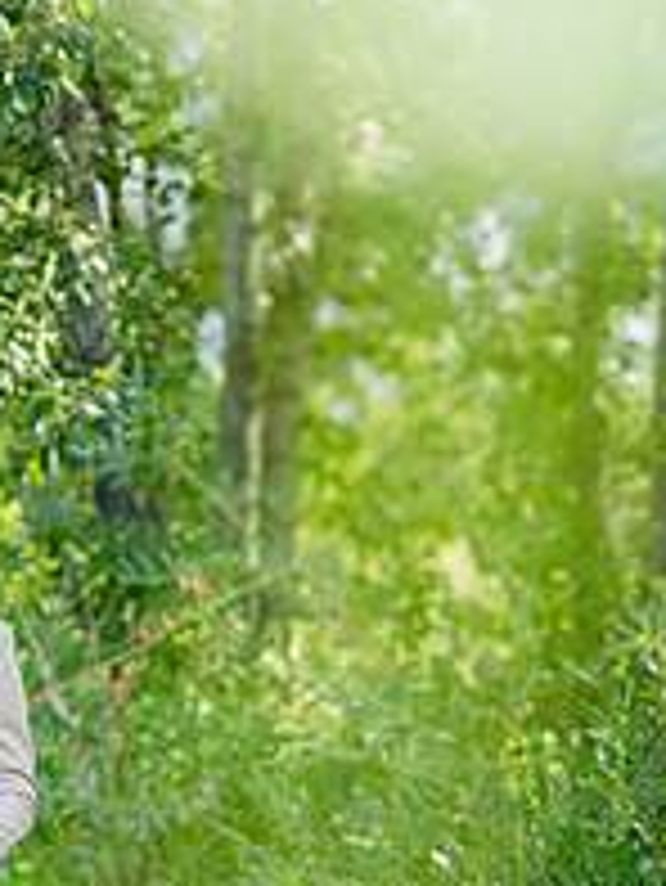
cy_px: 708
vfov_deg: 19.6
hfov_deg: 14.5
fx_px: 2537
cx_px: -112
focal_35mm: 99
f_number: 1.2
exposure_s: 1/3200
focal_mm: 35
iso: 125
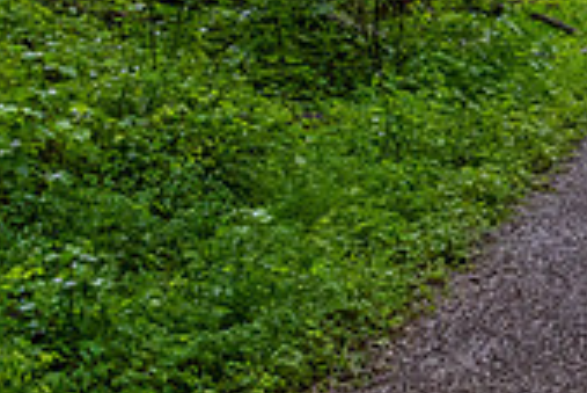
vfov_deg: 13.9
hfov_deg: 19.0
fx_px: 1567
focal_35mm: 96
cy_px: -75
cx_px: 844
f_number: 8
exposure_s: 1/160
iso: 6400
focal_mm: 28
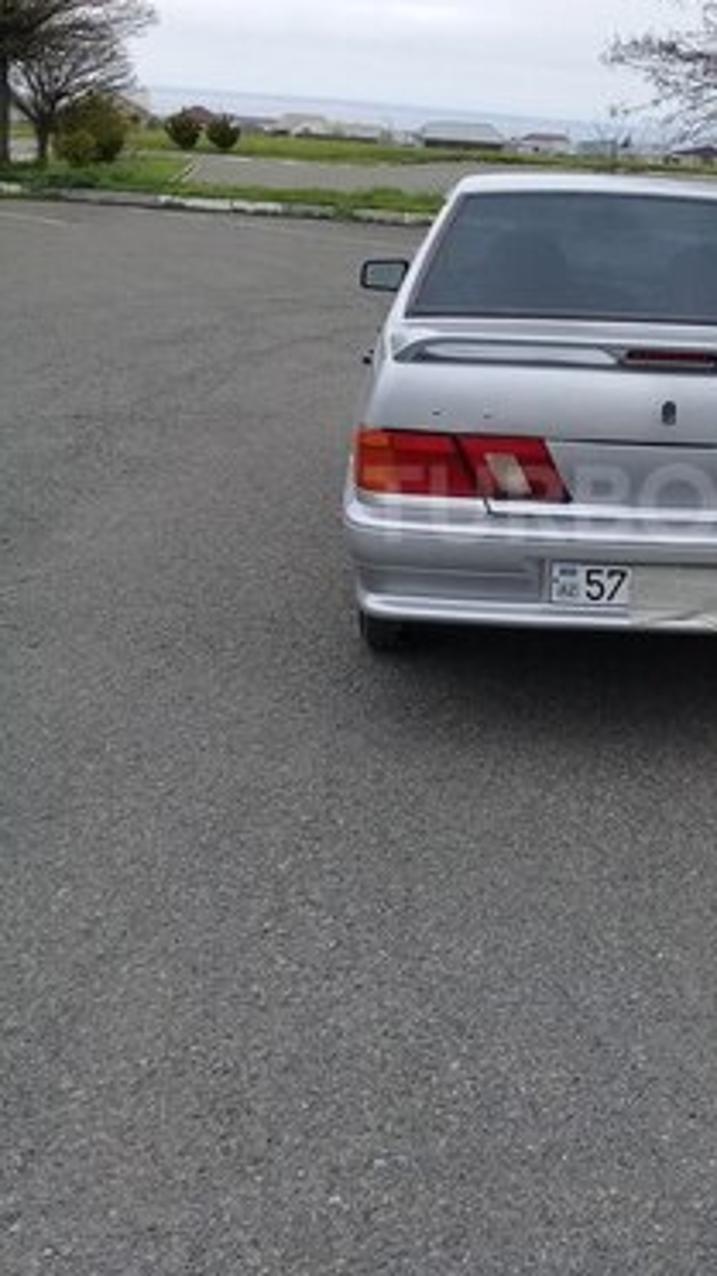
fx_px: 1522
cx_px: 628
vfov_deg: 45.2
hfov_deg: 25.8
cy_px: 504
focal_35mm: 45
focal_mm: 3.3
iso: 50
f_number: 2.2
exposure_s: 1/161
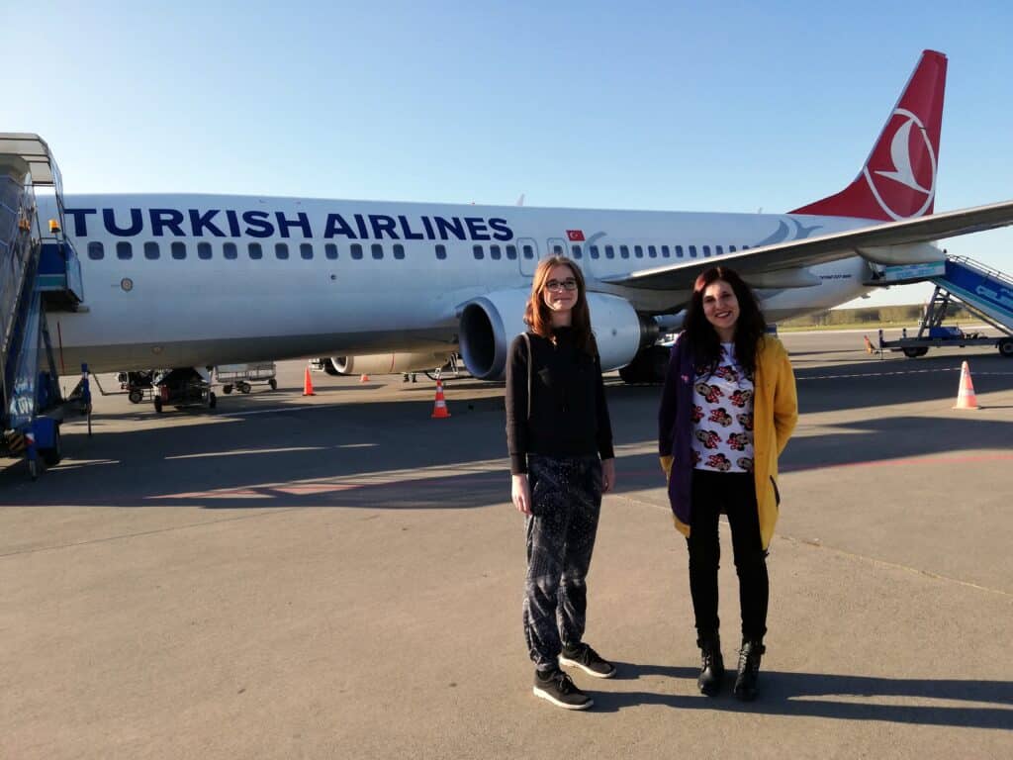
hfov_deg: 65.3
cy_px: 380
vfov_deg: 51.4
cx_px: 506
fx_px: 790
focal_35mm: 27
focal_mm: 3.81
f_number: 2.2
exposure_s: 1/811
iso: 50
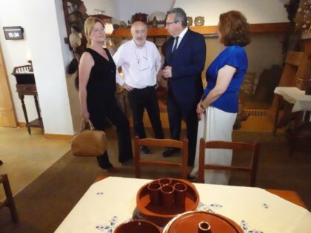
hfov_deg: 71.6
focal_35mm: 24
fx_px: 216
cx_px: 156
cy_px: 116
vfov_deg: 56.8
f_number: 3.5
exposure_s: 1/100
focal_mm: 4.25
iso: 3200
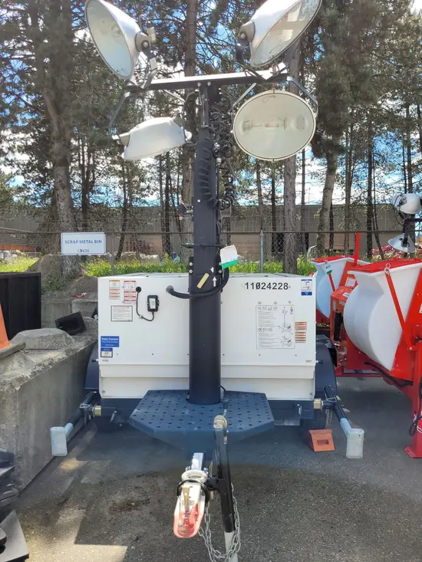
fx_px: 422
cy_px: 281
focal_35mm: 26
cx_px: 211
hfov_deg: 53.1
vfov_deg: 67.3
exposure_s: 1/1049
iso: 40
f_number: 1.8
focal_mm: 5.4
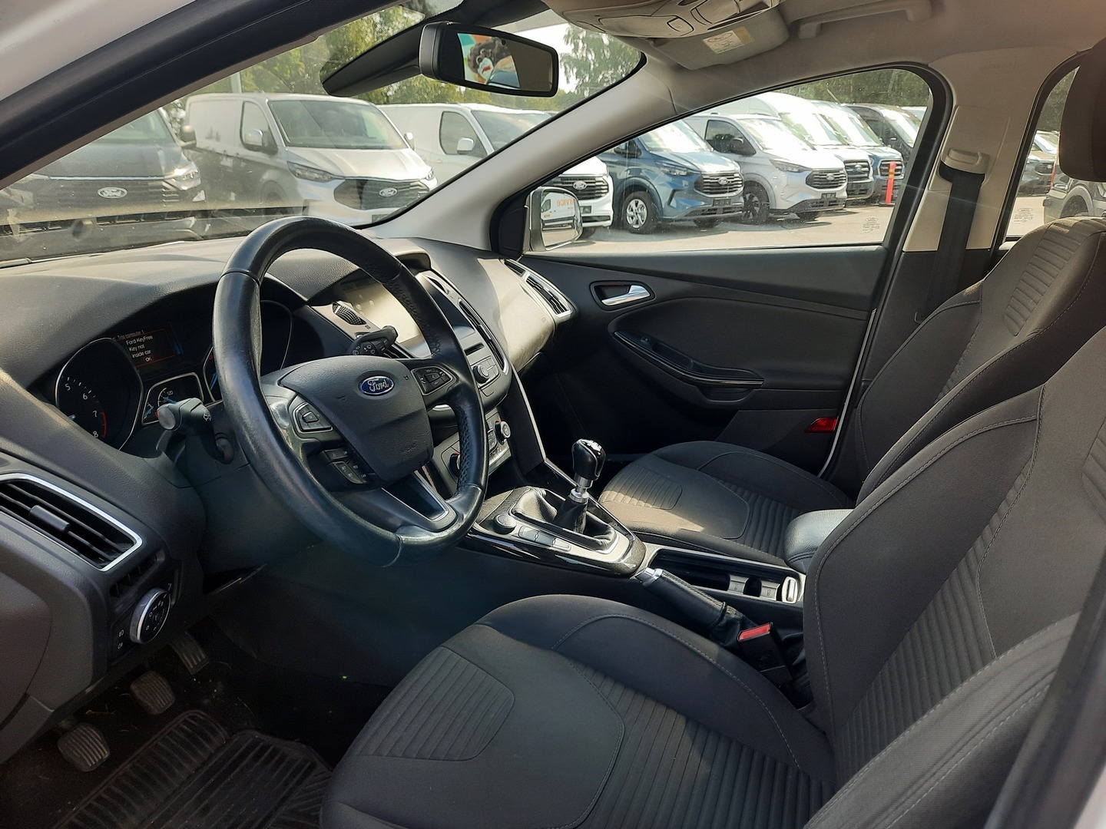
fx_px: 799
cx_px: 553
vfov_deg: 54.9
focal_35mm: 25
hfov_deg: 69.4
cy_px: 414
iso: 32
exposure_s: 1/100
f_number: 2
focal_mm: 4.6
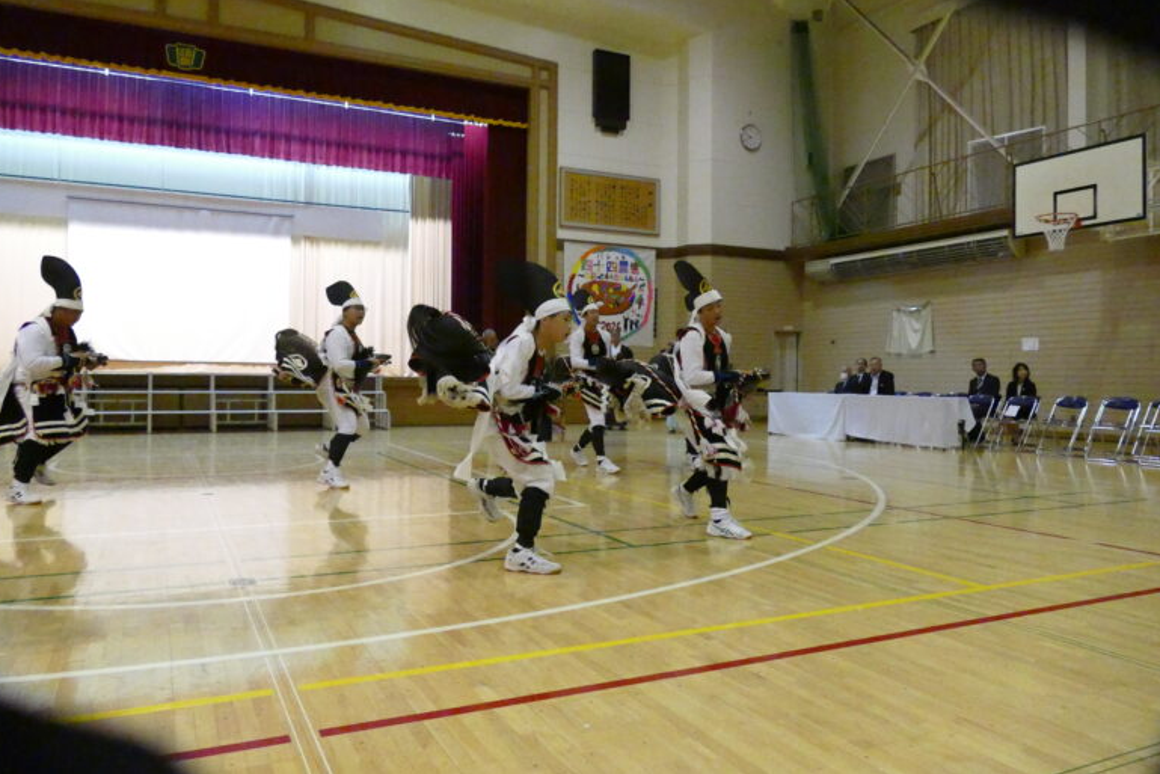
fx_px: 838
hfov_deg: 69.4
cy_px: 373
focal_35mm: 26
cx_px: 581
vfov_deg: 49.6
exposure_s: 1/500
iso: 6400
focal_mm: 9.12
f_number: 2.8
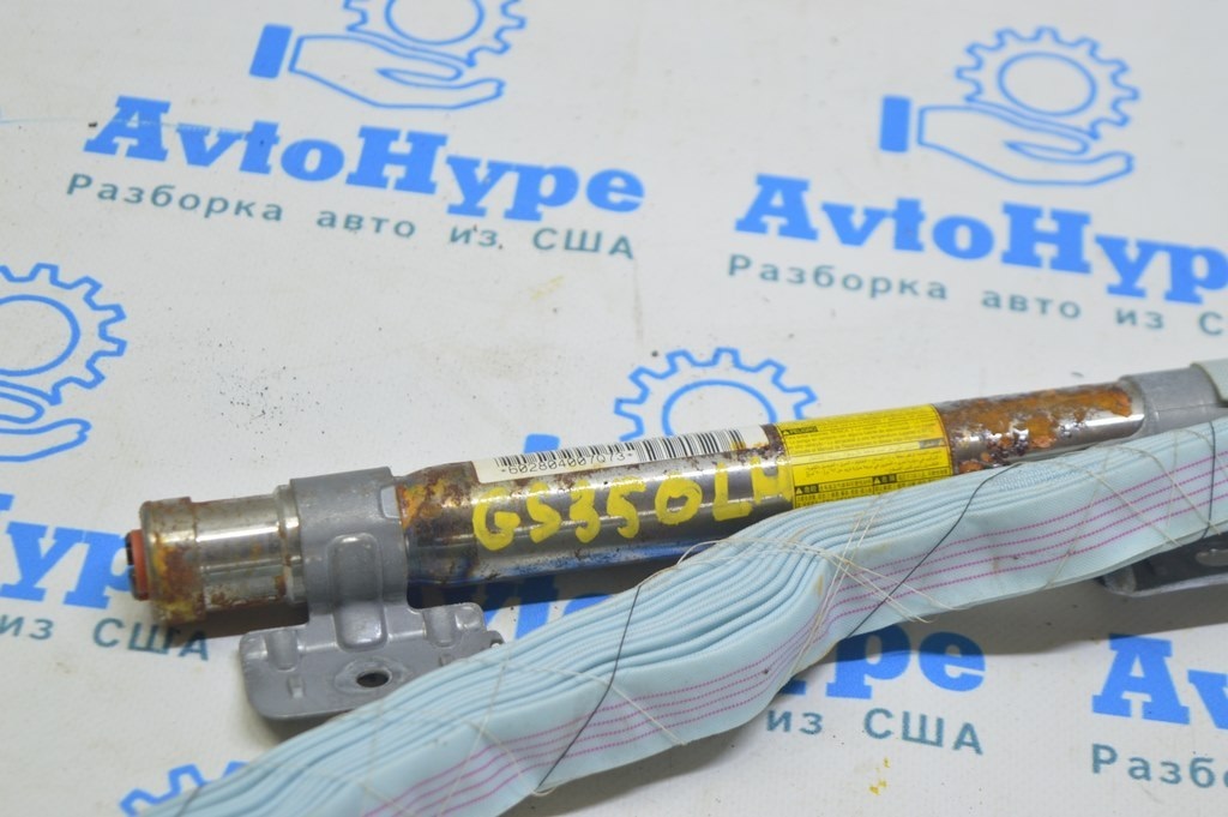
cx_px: 614
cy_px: 408
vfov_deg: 16.5
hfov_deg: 24.6
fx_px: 2812
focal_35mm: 82
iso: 400
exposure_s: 1/20
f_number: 5.6
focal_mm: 55
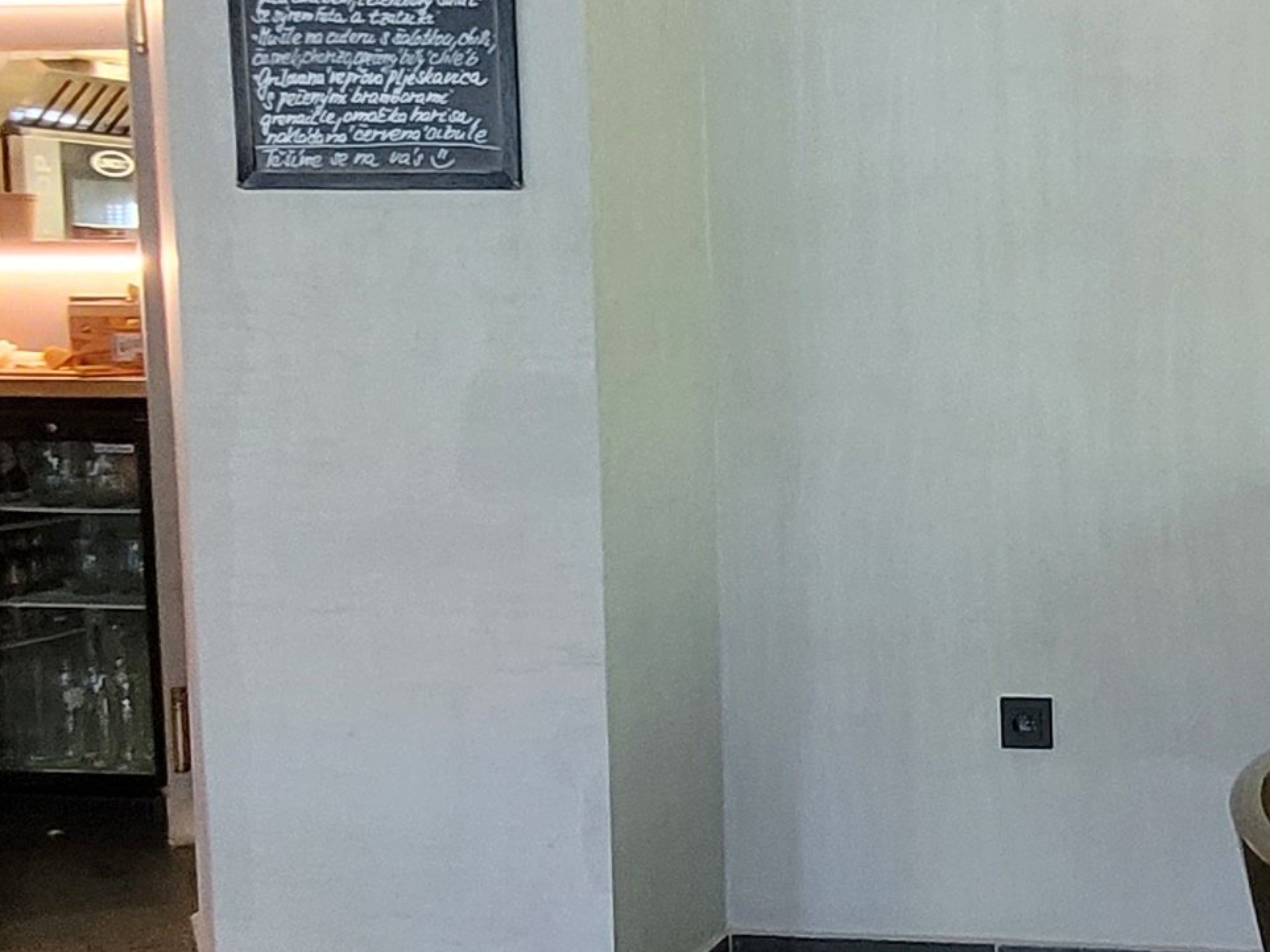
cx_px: 1237
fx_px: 1981
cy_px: 537
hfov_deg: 32.9
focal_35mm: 54
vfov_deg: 27.0
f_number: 2.2
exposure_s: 1/50
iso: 250
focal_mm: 1.74
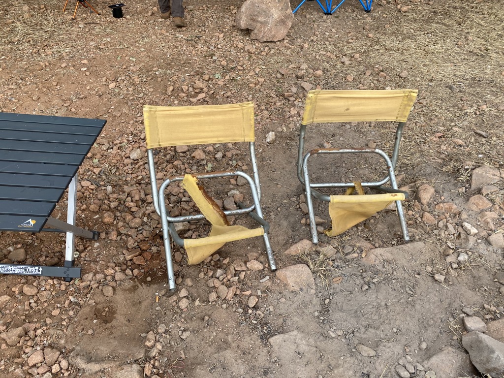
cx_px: 252
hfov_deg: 67.3
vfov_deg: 53.1
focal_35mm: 26
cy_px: 189
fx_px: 379
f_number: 1.8
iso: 32
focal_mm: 4.25
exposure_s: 1/827
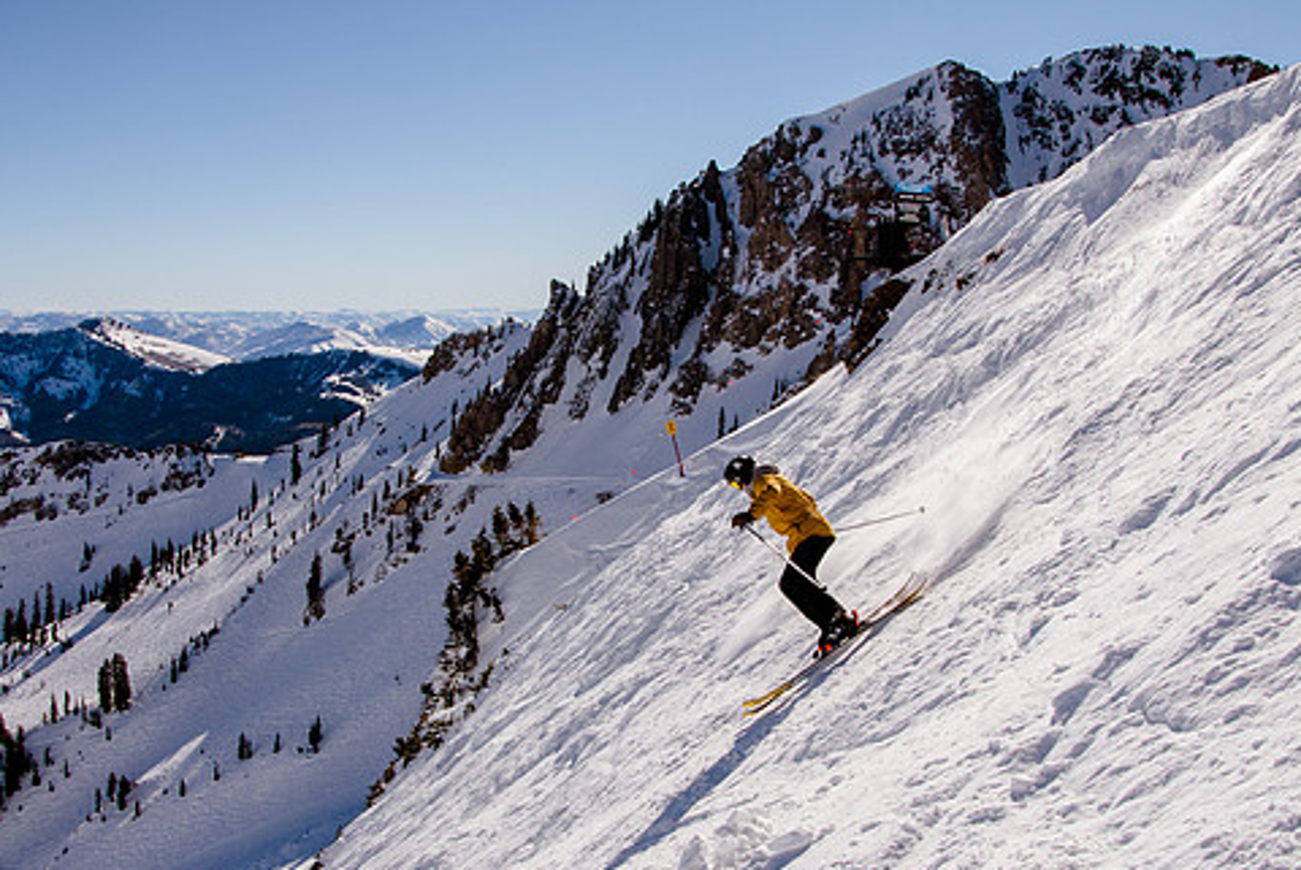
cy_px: 502
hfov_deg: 51.8
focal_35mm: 37
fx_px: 1338
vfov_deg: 35.9
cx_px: 638
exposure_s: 1/640
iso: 400
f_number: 16
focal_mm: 20
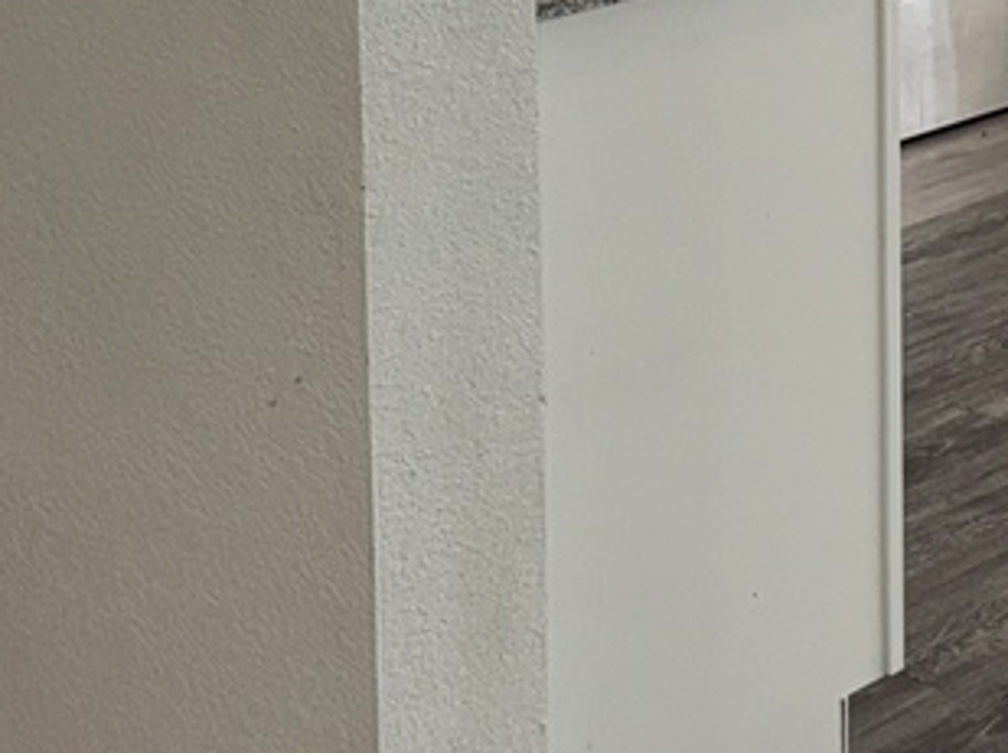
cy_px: -310
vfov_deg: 12.6
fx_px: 3258
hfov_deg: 17.3
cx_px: 926
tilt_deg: -8.8
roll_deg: -0.6
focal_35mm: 112
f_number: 1.78
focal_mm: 6.76
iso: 50
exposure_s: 1/38
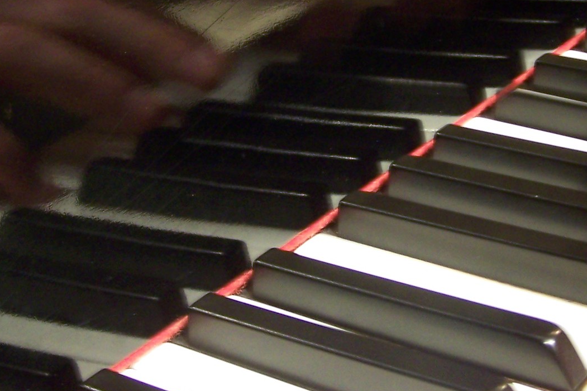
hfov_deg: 21.7
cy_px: 97
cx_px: 316
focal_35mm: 94
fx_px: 1533
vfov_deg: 14.5
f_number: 2.8
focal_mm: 6.3
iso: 160
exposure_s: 1/8
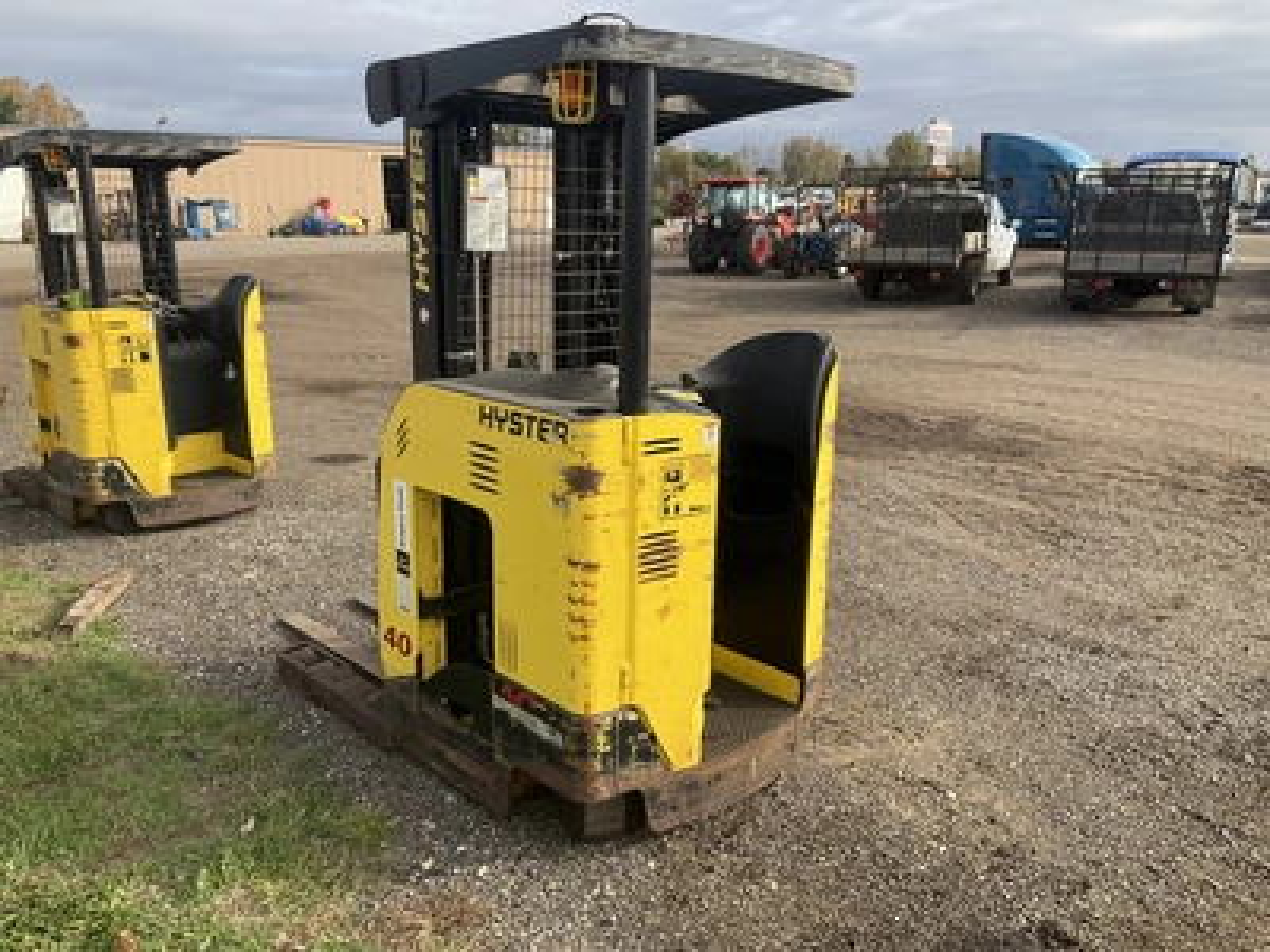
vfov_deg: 48.2
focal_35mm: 29
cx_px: 635
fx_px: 1064
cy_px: 476
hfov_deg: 61.7
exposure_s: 1/962
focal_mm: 3
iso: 25
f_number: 1.8
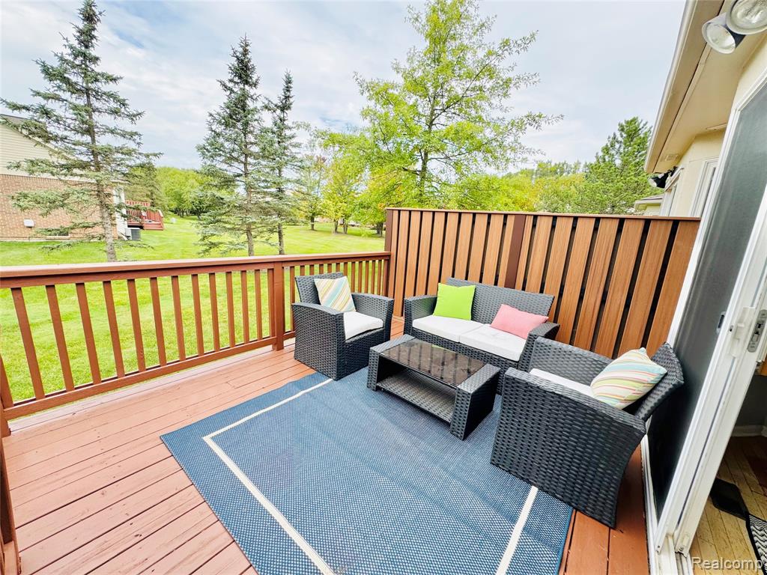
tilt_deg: -13.3
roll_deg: -3.9
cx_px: 384
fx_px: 310
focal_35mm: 14
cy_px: 288
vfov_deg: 85.7
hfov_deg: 102.1
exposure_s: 1/347
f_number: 2.2
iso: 40
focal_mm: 2.22
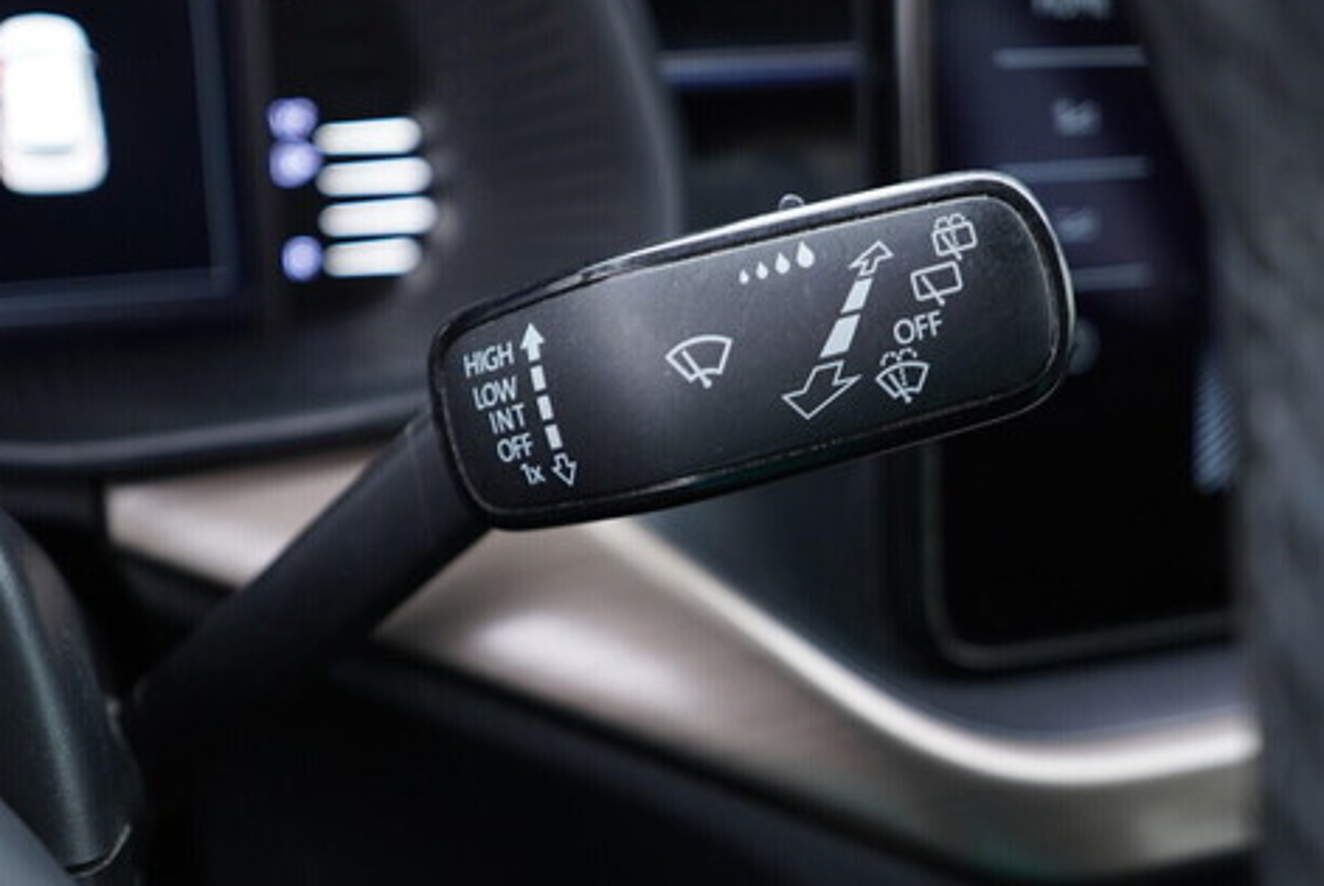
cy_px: 480
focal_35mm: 42
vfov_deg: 31.9
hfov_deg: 46.4
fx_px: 1546
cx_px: 663
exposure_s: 1/40
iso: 320
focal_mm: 24
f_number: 2.8
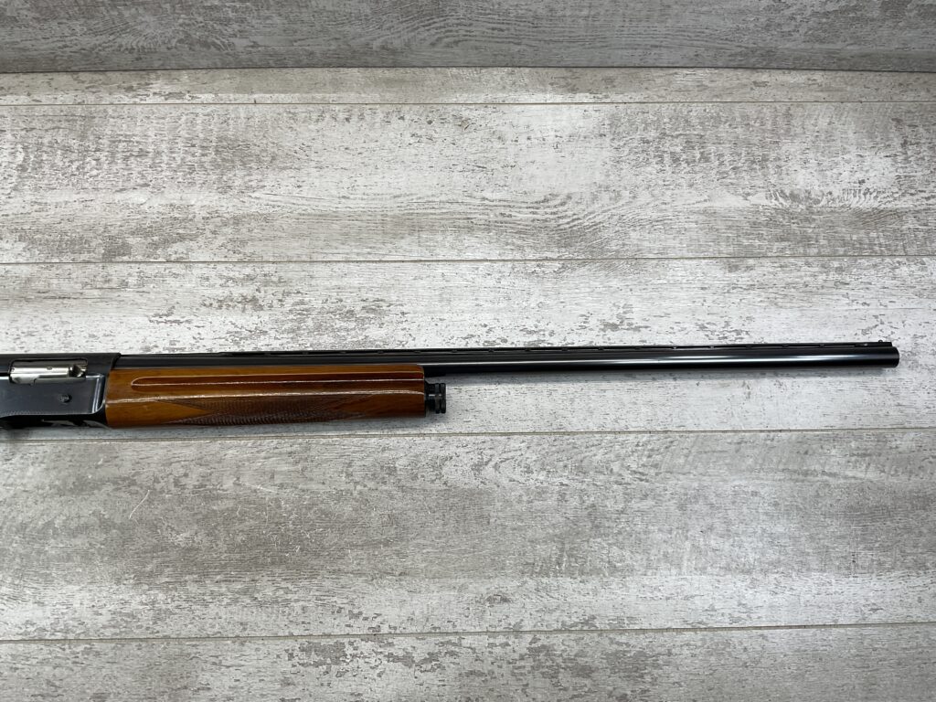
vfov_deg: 48.2
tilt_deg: -75.0
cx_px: 468
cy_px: 351
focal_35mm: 29
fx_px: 784
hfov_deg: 61.7
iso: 16
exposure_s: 1/193
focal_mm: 3
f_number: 1.8
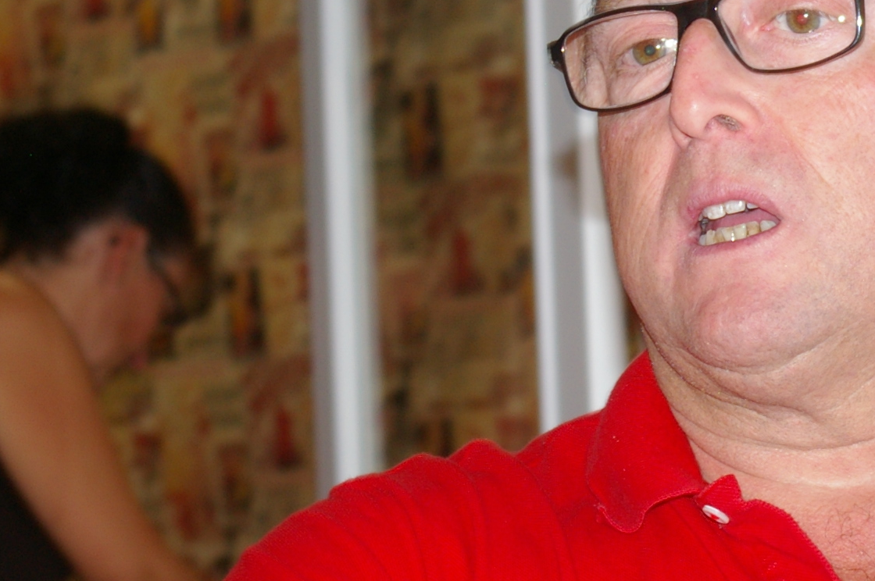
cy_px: 101
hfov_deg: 11.3
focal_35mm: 181
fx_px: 4402
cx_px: 849
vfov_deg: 7.5
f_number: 5.6
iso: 400
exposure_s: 1/60
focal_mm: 45
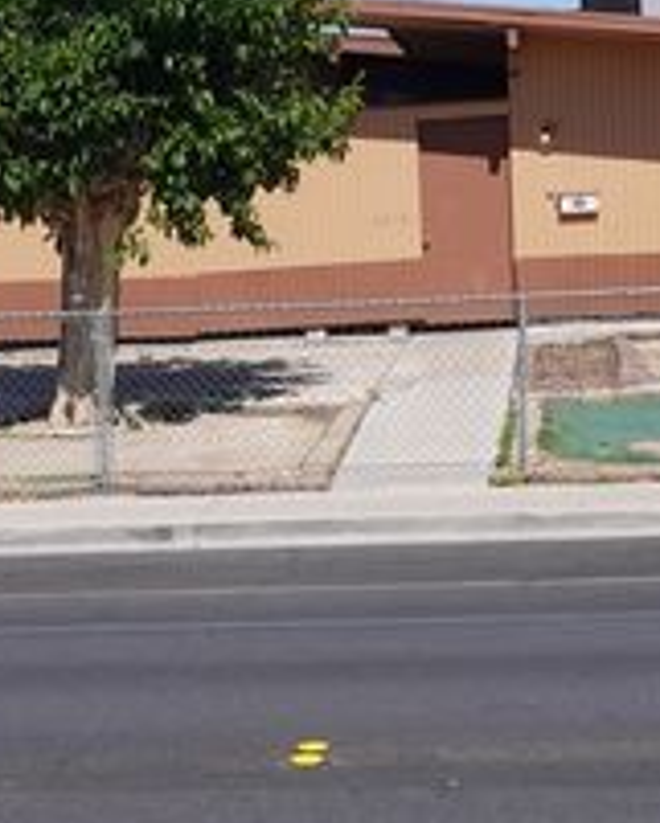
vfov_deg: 19.5
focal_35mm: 98
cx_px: 307
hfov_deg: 15.7
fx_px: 2391
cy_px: 534
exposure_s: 1/800
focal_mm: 28
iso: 100
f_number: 5.6
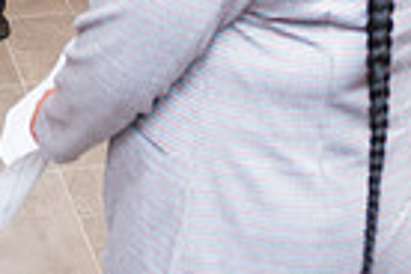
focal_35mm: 101
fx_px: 1153
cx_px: 104
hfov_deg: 20.1
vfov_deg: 12.1
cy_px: -274
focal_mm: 24
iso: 400
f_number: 3.2
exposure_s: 1/200
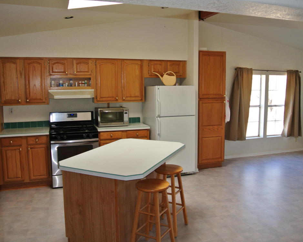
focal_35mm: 31
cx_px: 154
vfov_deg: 47.1
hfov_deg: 57.2
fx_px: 278
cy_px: 120
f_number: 3.5
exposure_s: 1/60
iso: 125
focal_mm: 10
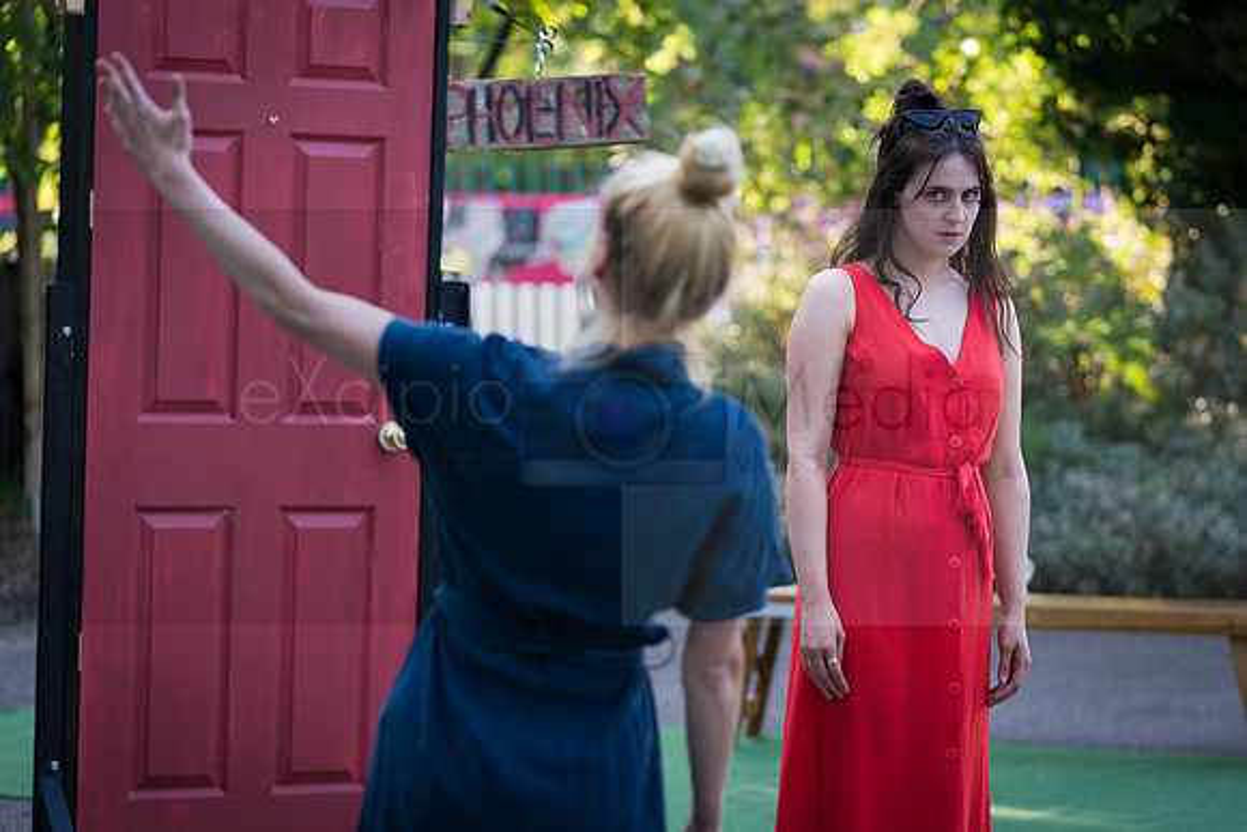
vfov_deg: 11.3
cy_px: 483
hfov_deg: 16.9
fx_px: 4189
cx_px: 696
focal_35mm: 121
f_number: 2.8
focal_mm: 103
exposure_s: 1/125
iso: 160
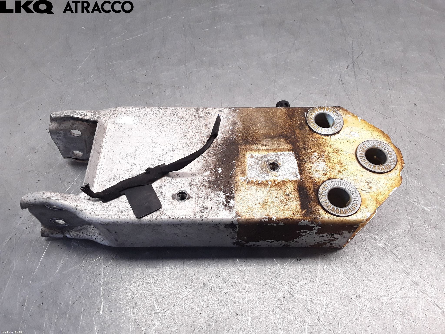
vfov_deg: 49.7
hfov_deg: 63.4
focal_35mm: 28
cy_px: 167
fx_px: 360
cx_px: 222
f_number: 1.9
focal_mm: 2.91
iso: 100
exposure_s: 1/155
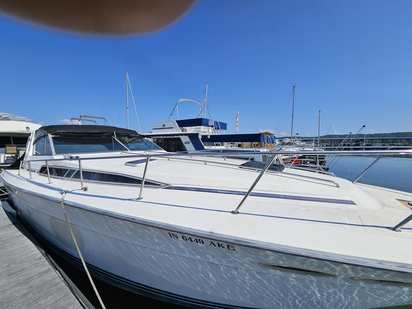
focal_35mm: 13
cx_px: 206
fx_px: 155
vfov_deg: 89.9
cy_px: 154
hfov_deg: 106.2
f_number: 2.2
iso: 50
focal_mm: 2.2
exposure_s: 1/5285
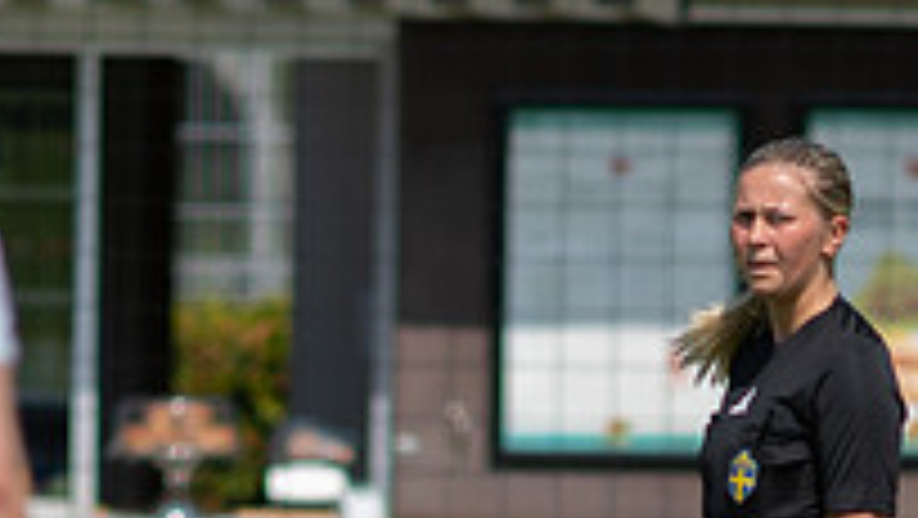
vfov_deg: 0.7
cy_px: 671
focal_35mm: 1777
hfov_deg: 1.2
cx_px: 794
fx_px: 43278
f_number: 3.2
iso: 100
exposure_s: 1/1600
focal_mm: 300
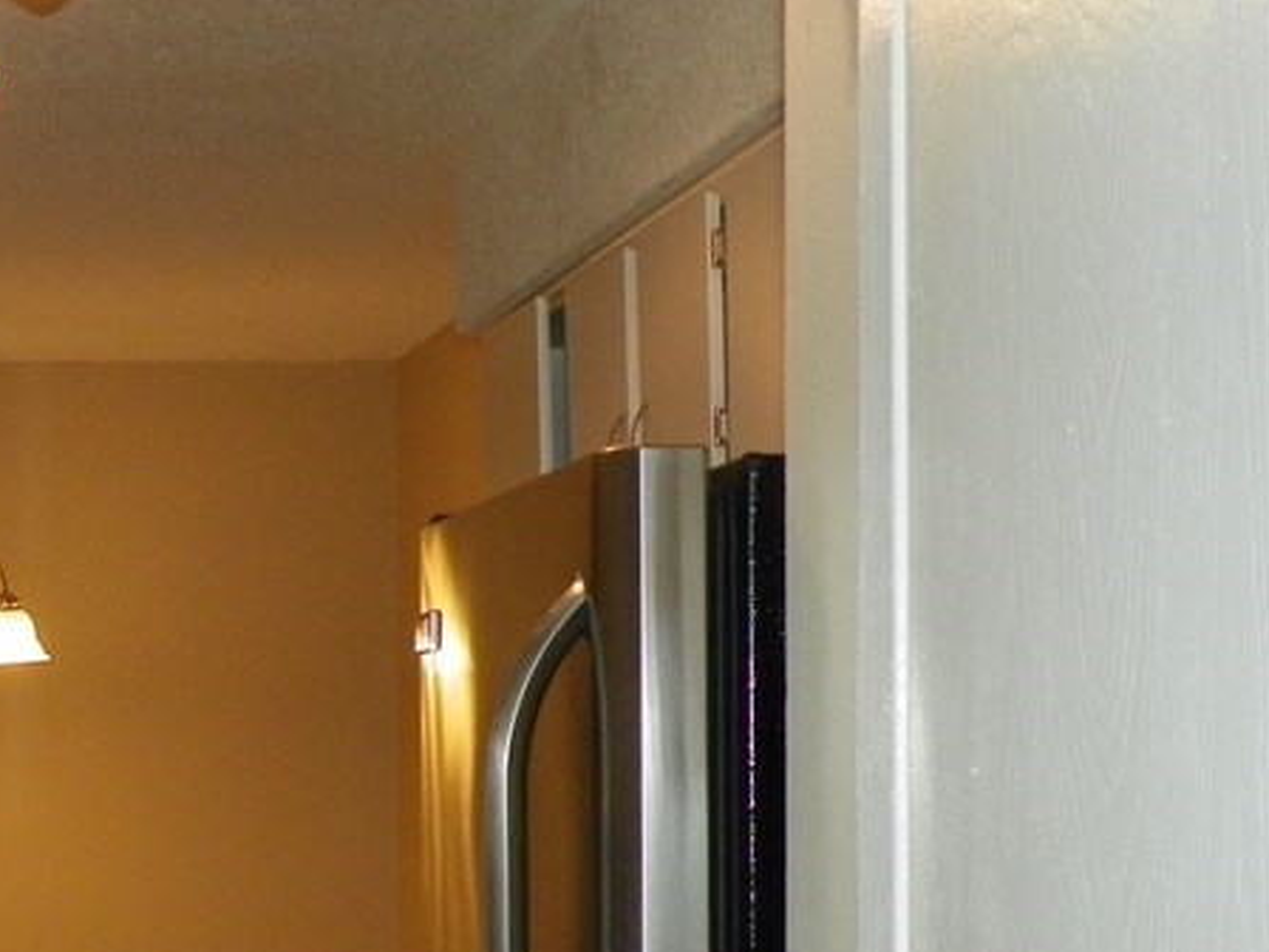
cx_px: -119
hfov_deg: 23.0
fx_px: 2933
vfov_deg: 18.3
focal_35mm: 80
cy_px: 722
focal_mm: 6.2
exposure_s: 1/125
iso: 200
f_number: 3.2
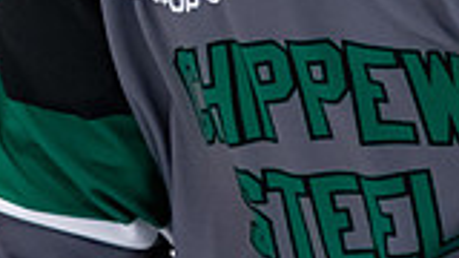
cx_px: 127
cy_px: -256
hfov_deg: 1.8
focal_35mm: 1221
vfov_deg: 1.0
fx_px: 14861
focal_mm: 200
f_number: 3.5
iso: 2500
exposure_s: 1/800
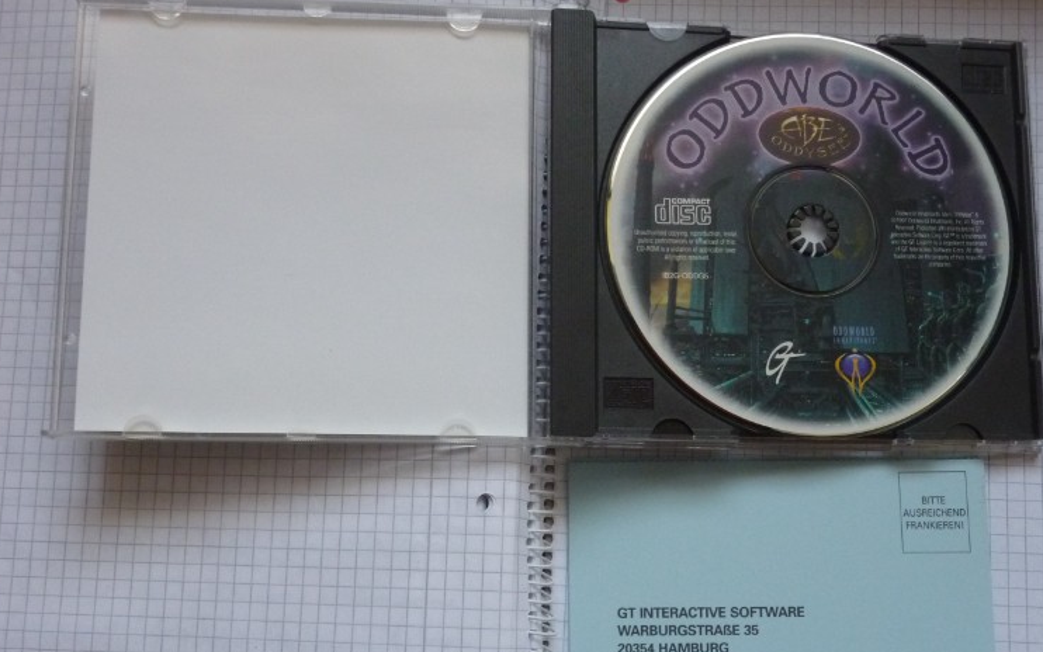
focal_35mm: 40
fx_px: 1137
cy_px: 420
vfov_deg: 31.8
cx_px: 541
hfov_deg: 49.3
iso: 400
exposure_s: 1/20
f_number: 3.8
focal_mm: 6.3
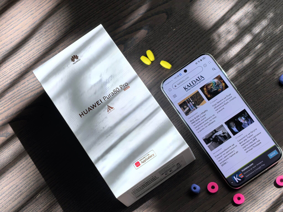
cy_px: 106
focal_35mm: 89
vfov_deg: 16.6
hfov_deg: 22.0
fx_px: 728
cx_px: 142
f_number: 2.4
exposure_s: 1/100
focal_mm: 24.13
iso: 80
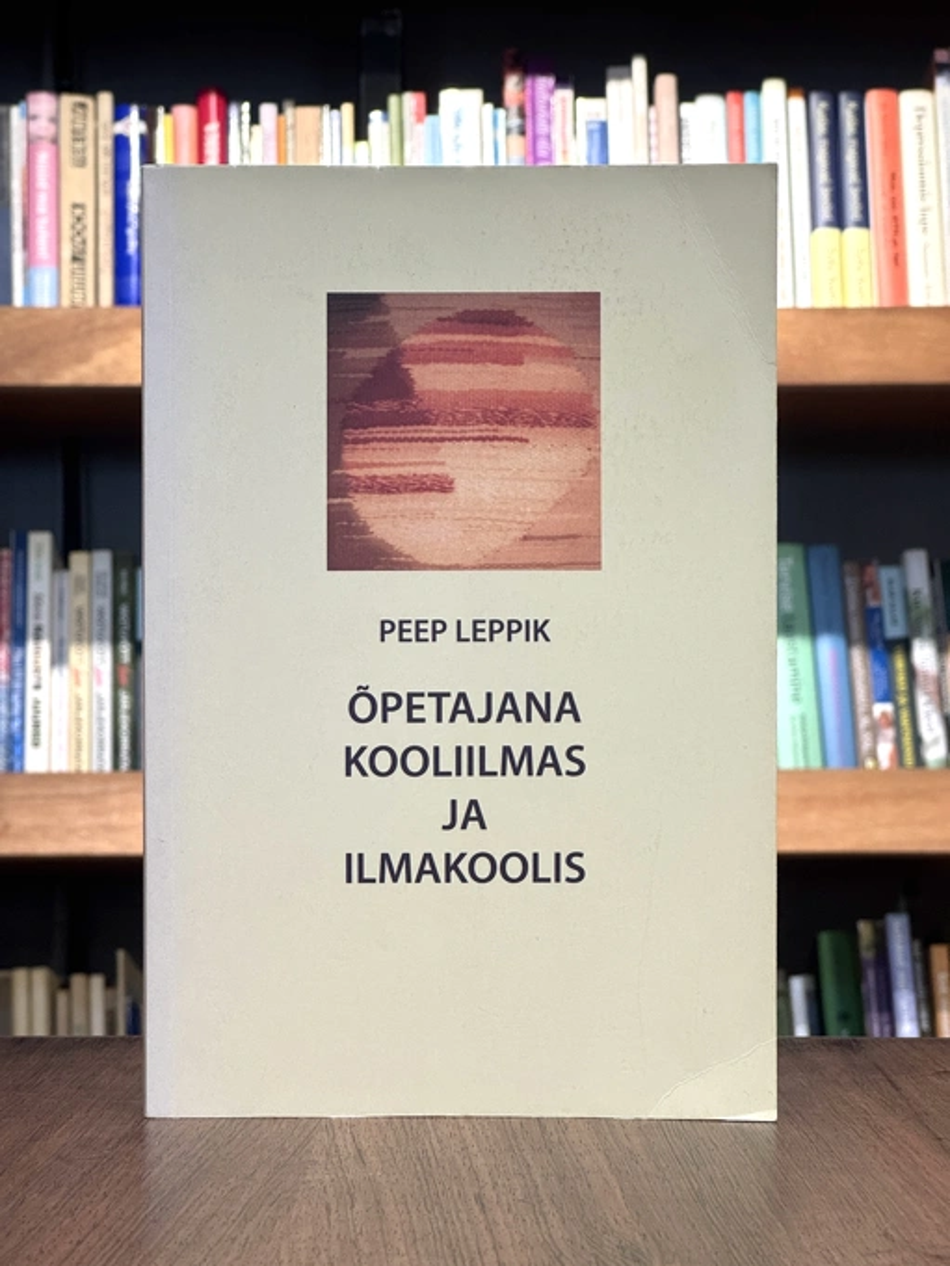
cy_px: 633
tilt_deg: +0.3
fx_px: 2817
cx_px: 475
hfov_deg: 19.1
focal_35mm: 77
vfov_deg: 25.3
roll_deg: +0.3
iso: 160
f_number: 2.8
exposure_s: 1/99
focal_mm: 9
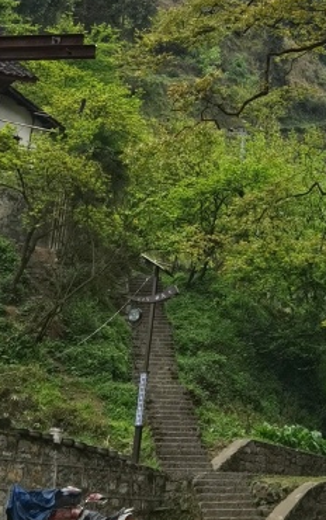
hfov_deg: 12.2
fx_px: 1461
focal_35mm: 103
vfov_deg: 18.0
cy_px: -260
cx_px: 474
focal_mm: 6.71
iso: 50
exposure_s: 1/3195
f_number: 1.9
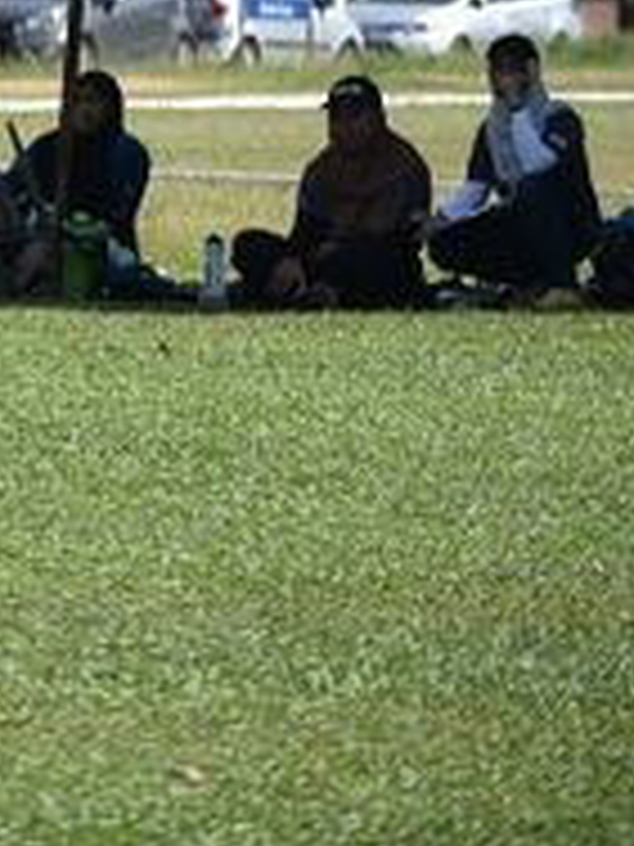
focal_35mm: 655
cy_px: -623
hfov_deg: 2.2
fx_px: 15995
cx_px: -1659
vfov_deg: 3.0
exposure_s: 1/1000
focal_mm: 125
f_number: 4
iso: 100
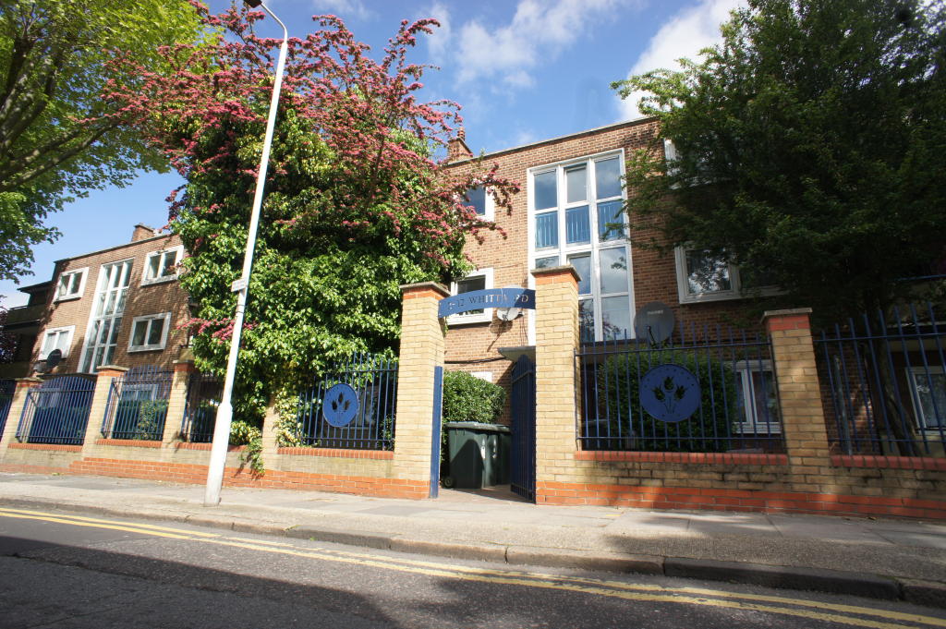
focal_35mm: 24
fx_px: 630
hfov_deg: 73.8
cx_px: 473
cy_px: 314
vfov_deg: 53.1
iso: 200
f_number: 10
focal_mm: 16
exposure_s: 1/160
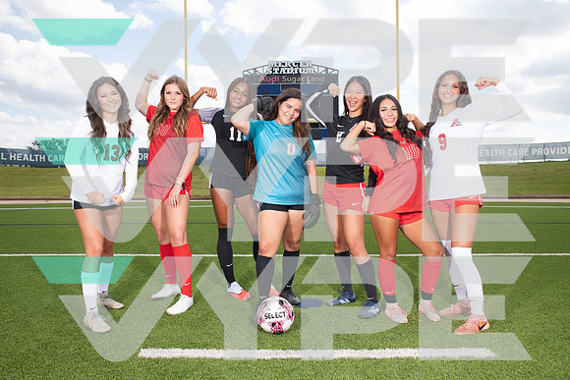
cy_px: 190
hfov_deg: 69.4
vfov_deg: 49.6
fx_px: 412
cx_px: 285
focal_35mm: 26
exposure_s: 1/320
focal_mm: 26
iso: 125
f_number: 7.1
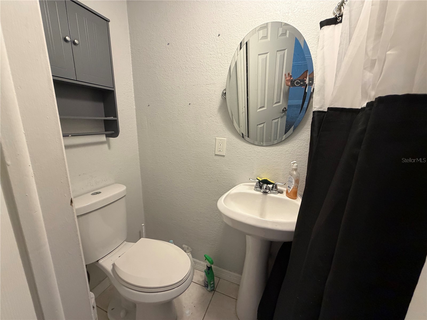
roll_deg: -0.8
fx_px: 173
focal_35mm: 14
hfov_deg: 102.1
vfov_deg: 85.7
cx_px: 214
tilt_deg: -13.6
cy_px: 160
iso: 250
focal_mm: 2.22
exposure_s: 1/60
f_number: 2.2
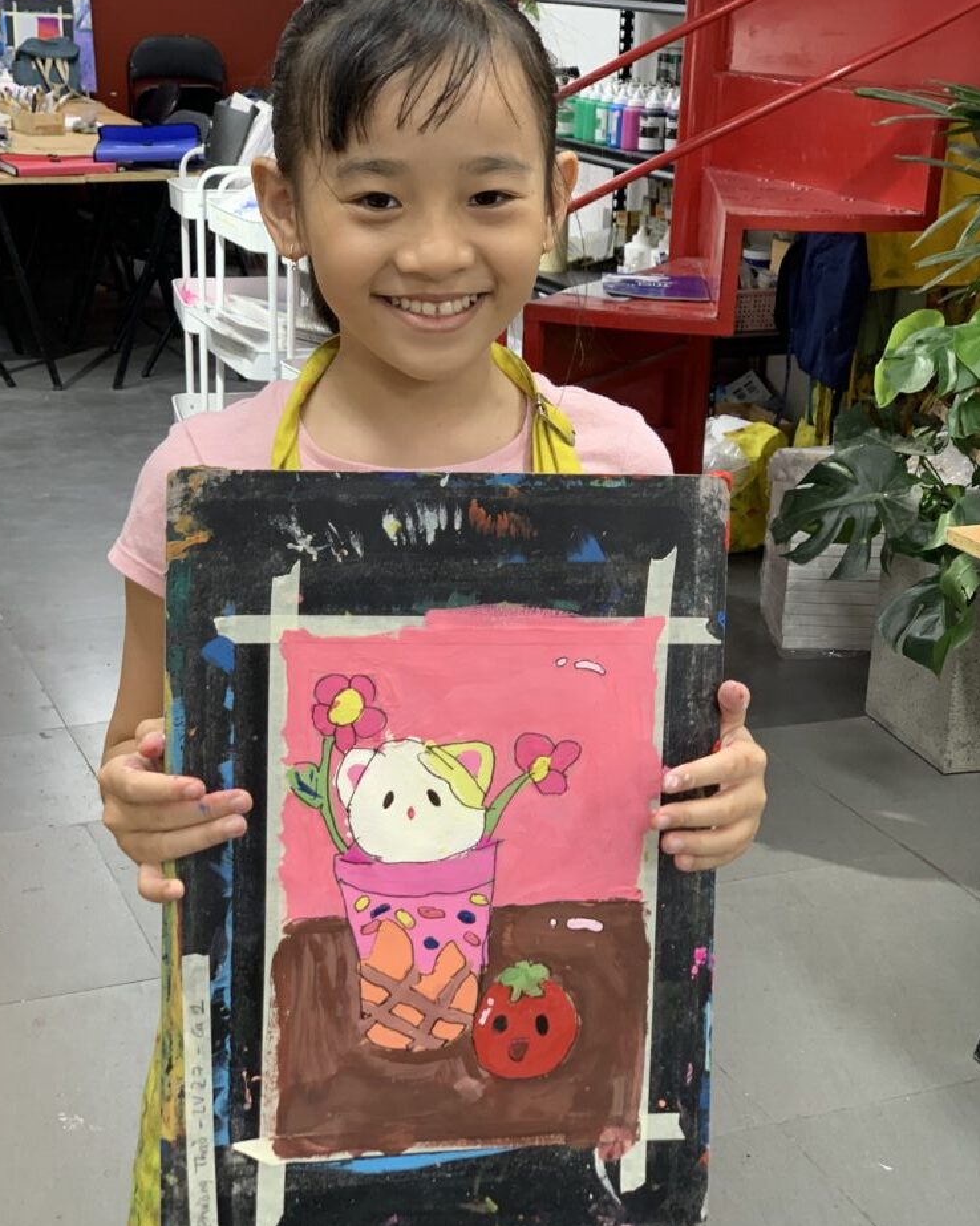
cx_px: 486
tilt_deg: -18.2
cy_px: 610
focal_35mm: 55
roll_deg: -1.3
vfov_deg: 34.2
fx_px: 1995
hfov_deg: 27.6
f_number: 2.4
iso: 64
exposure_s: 1/50
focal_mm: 6
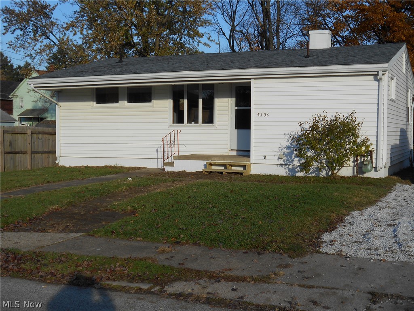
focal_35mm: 49
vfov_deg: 29.7
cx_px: 207
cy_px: 156
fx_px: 586
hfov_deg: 38.9
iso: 80
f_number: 4.5
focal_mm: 8.8
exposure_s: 1/640
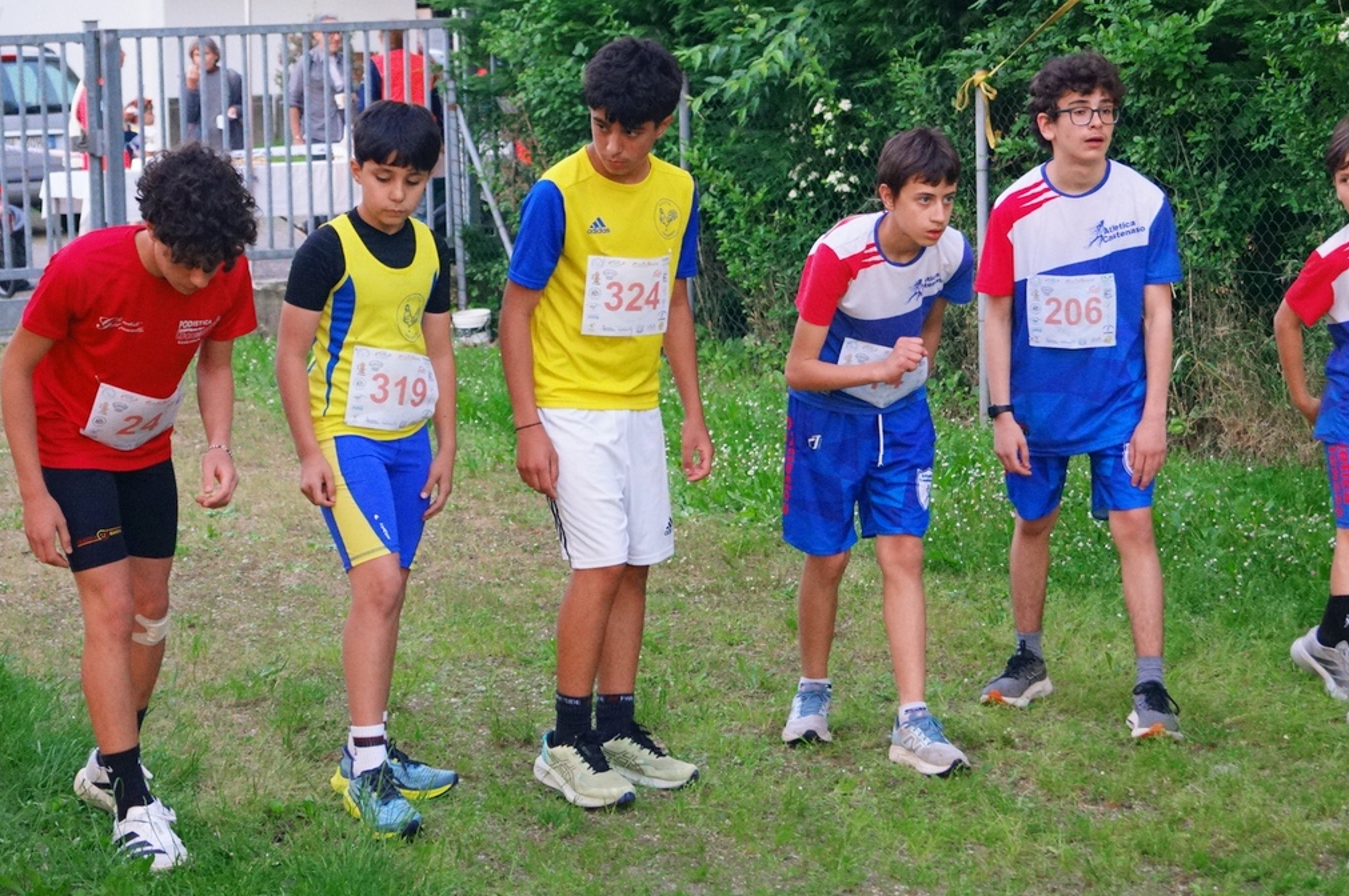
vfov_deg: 14.4
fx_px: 3556
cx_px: 584
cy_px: 360
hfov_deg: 21.5
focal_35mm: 95
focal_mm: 40
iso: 3200
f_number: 5.6
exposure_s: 1/320
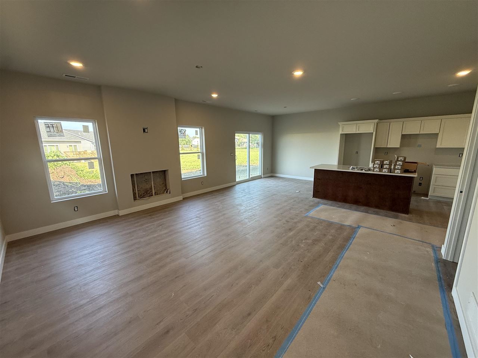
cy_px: 179
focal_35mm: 14
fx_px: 193
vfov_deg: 85.7
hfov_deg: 102.1
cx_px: 239
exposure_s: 1/120
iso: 125
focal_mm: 2.22
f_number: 2.2
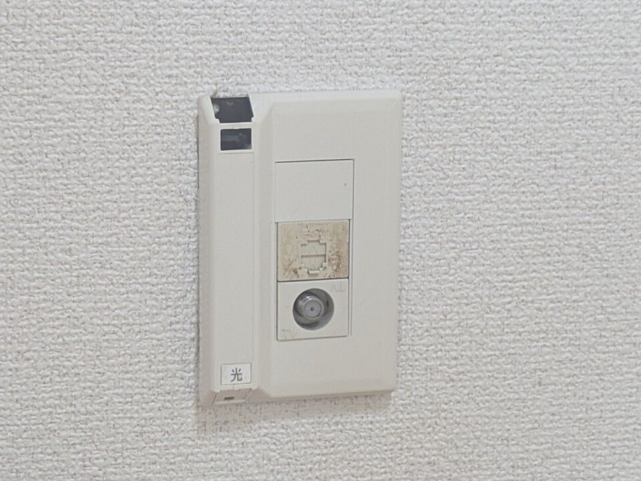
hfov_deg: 37.5
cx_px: 320
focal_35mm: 51
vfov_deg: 28.6
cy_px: 240
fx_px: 944
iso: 79
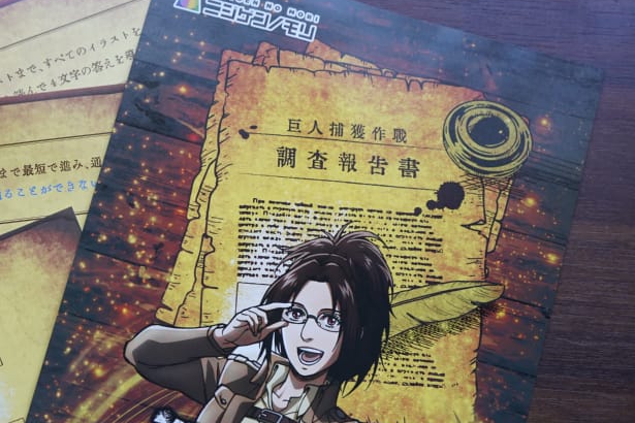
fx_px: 917
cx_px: 120
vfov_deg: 25.8
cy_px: 297
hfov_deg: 36.8
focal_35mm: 52
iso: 1250
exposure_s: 1/400
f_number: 4.5
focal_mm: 32
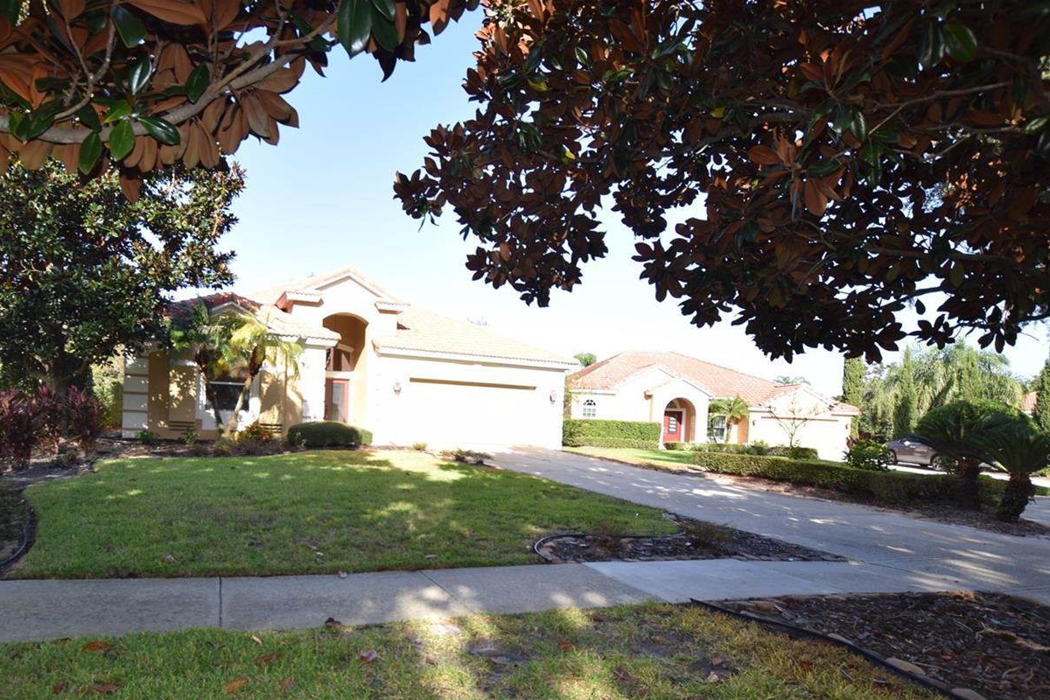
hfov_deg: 83.0
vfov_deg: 60.6
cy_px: 460
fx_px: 583
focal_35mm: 20
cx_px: 424
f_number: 5.6
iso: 100
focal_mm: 10
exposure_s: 1/125
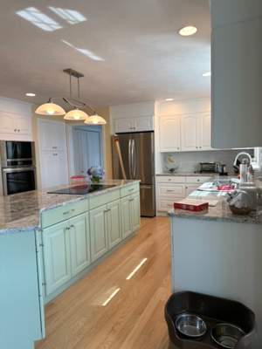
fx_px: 242
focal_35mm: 24
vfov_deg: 71.6
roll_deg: +1.2
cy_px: 174
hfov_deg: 56.8
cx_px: 131
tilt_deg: -4.7
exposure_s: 1/227
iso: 160
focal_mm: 6.76
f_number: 1.78
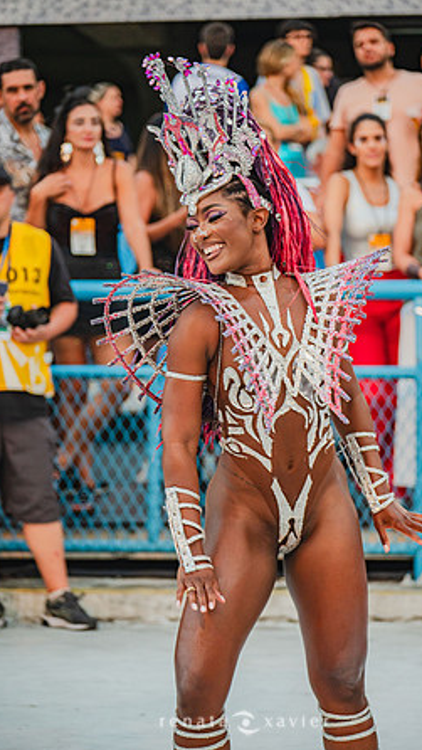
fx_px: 3361
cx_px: 241
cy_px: 373
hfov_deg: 7.2
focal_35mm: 169
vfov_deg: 12.7
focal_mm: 160
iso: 1250
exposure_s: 1/400
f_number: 5.3
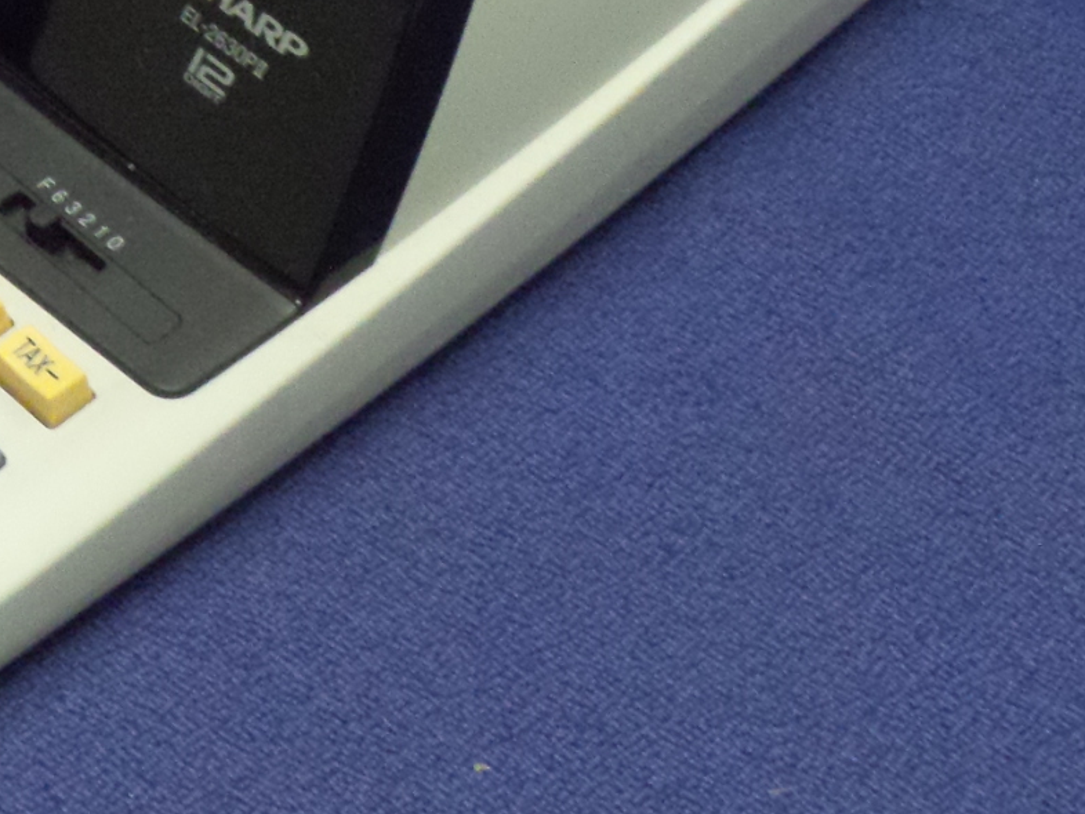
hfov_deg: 18.2
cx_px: 48
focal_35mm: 106
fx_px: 3323
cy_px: -29
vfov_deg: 13.7
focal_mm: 7.5
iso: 1600
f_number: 4
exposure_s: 1/40
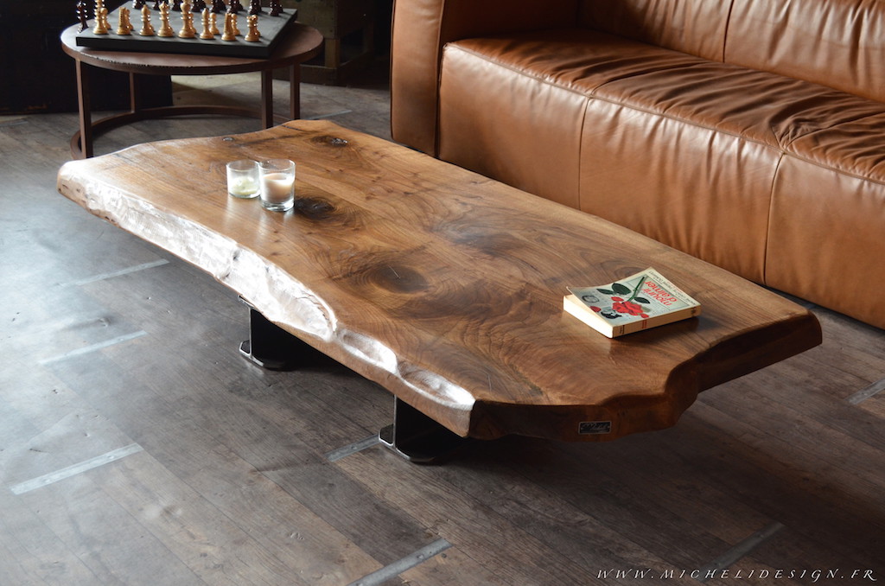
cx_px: 442
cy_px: 293
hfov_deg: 41.2
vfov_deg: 27.9
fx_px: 1177
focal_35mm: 48
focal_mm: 32
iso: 800
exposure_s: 1/50
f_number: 5
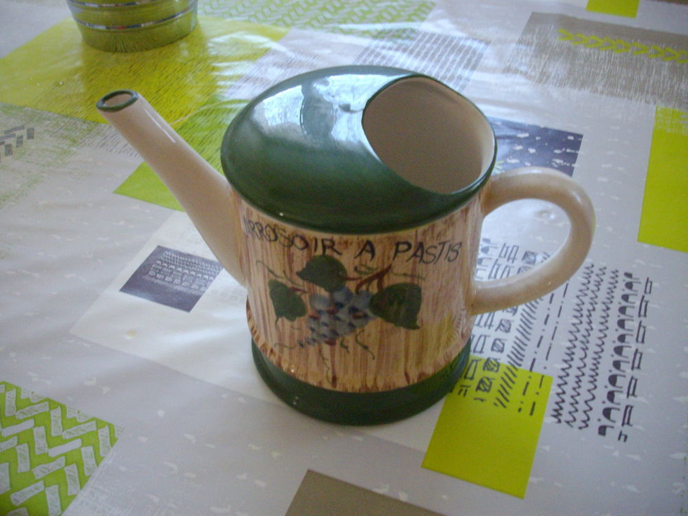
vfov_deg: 38.7
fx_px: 735
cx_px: 344
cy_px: 258
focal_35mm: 37
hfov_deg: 50.1
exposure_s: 1/50
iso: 353
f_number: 2.8
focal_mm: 6.2
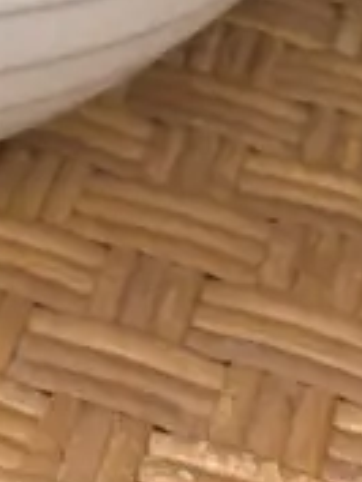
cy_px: -569
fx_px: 2089
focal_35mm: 150
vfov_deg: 11.5
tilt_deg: -22.5
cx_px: -193
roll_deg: -1.9
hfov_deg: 9.6
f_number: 1.8
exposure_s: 1/50
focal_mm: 4.25
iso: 64
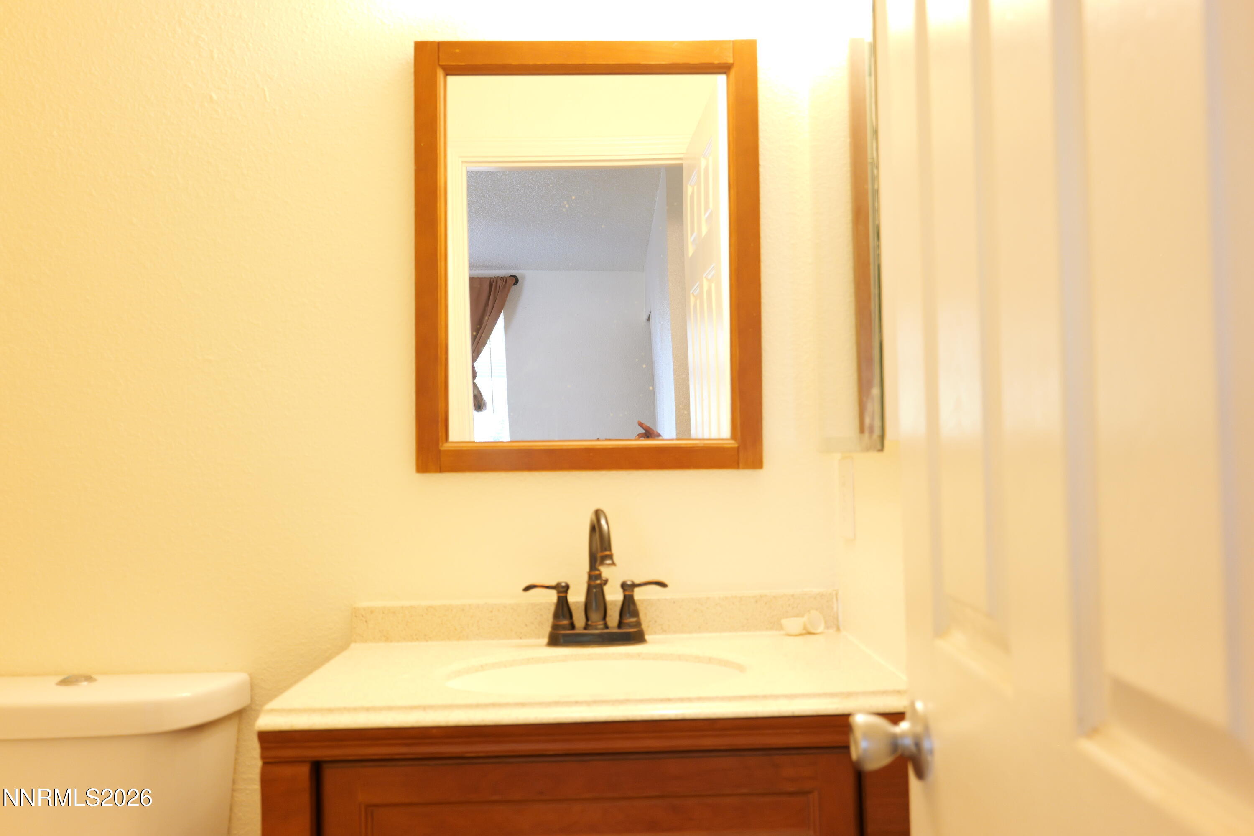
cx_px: 627
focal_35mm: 30
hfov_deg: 61.9
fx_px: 1045
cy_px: 418
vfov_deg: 43.6
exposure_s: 1/30
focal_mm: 30
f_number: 5.6
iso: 1600
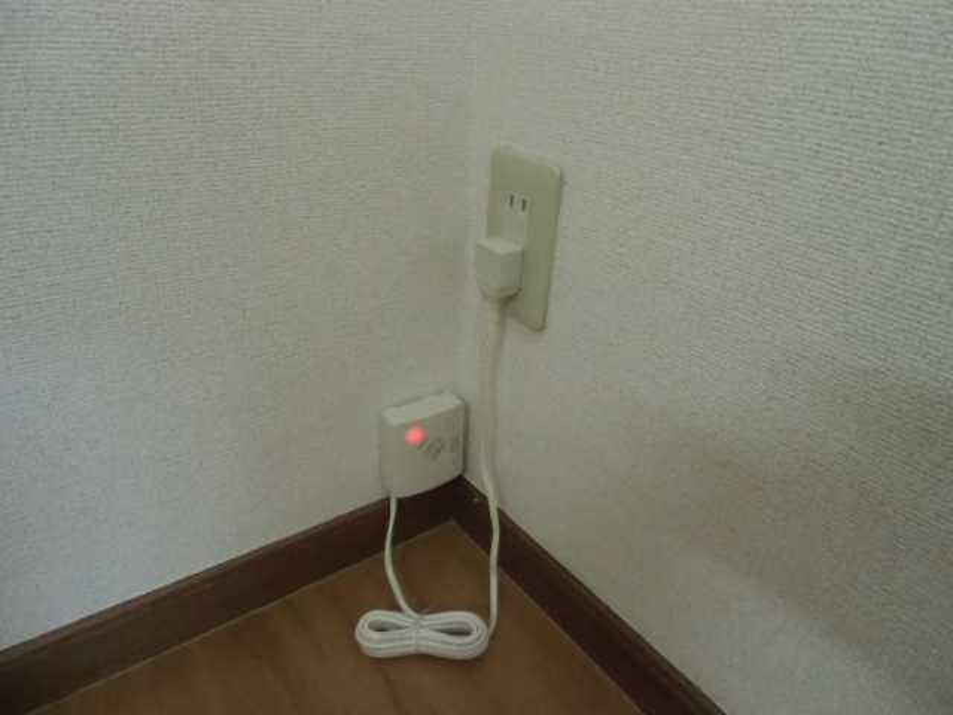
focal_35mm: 24
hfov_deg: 71.6
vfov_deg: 56.8
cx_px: 476
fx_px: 661
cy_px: 358
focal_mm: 4.24
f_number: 3
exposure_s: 1/60
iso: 800
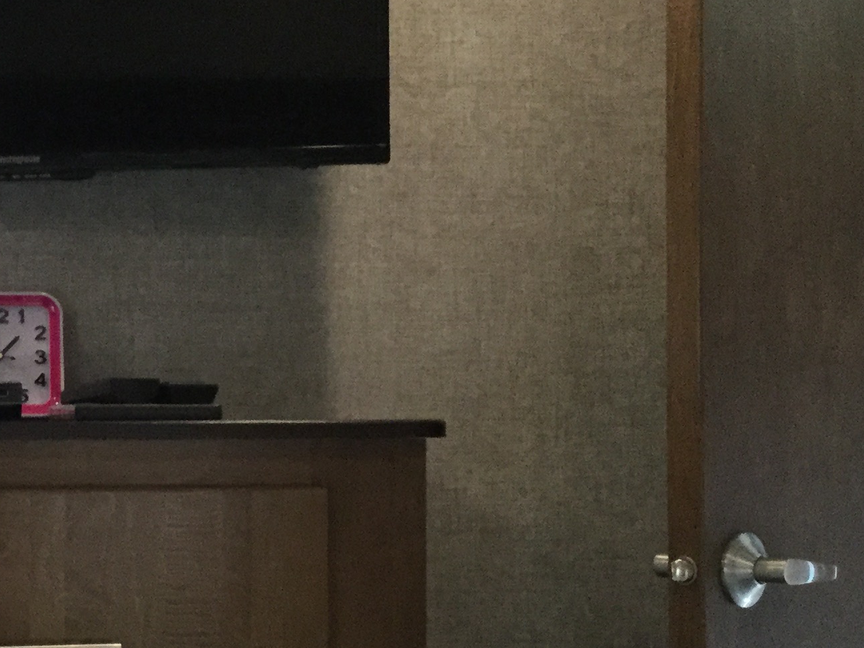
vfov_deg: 18.9
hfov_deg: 24.1
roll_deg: +0.8
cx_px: 33
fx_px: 1947
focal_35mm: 78
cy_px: 413
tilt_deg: -1.0
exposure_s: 1/17
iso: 200
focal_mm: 3.3
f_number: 2.4
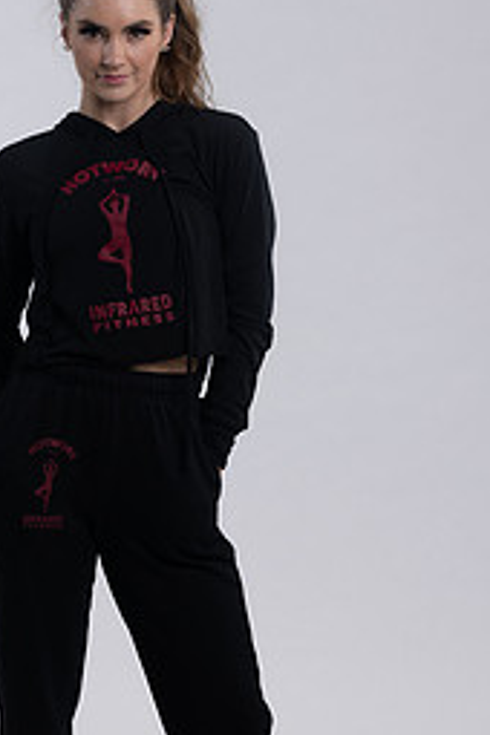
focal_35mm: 150
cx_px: 161
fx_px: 3062
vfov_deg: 13.7
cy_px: 447
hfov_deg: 9.1
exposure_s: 1/125
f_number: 4
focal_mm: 85
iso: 125
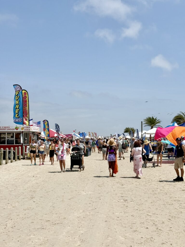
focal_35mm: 48
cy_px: 124
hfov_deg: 30.3
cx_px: 92
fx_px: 342
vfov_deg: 39.7
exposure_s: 1/11364
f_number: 1.78
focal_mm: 6.76
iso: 64
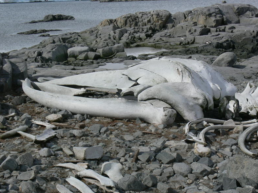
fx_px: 469
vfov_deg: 23.3
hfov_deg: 30.7
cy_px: 97
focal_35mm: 63
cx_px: 129
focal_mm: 11.6
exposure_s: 1/500
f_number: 7.1
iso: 80
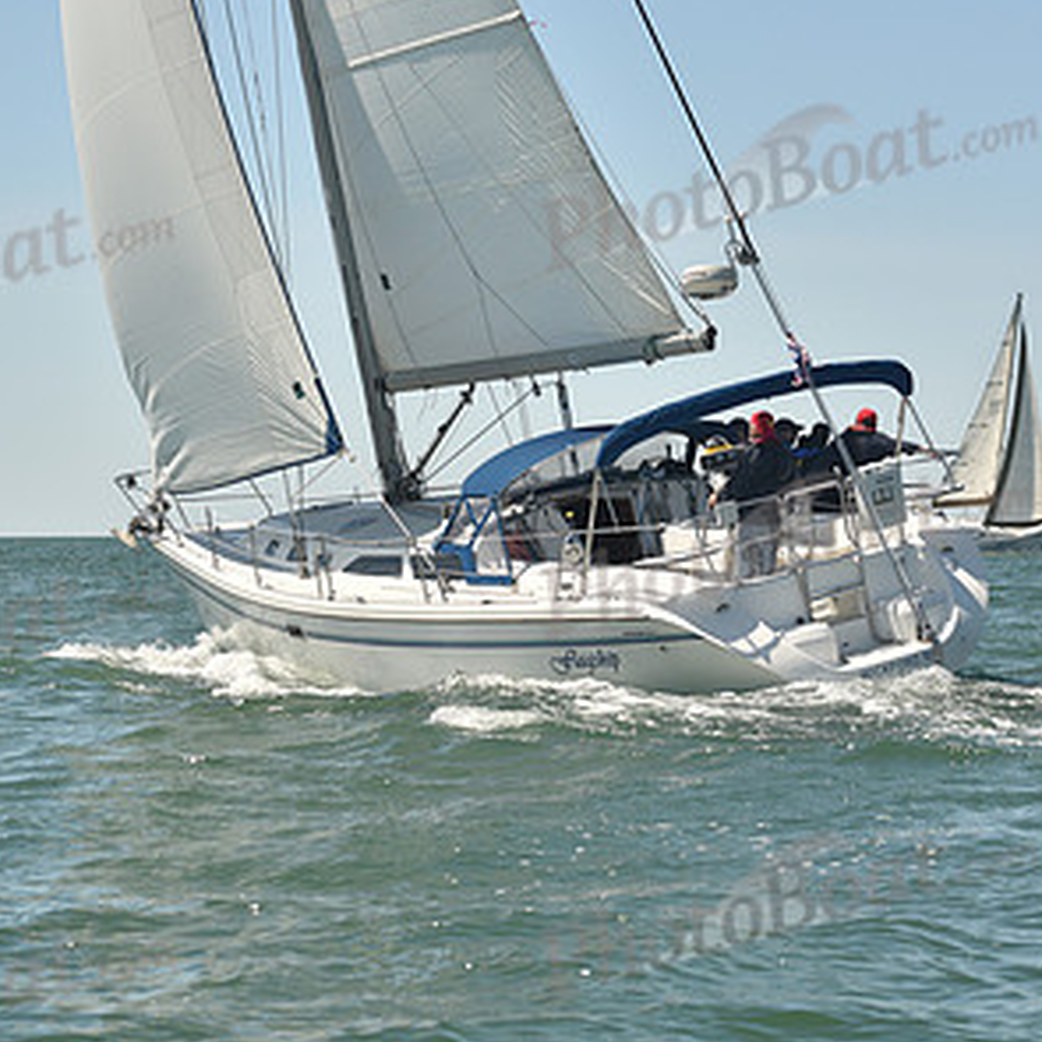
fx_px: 3985
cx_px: 360
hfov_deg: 14.9
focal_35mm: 117
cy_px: 412
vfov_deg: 14.9
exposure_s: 1/800
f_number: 5.6
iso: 250
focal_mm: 70
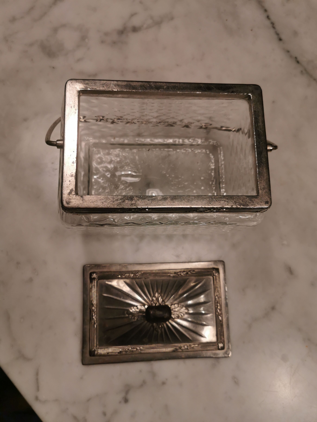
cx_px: 158
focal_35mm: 27
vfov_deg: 65.3
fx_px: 330
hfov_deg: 51.4
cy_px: 211
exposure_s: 1/144
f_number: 1.6
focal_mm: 5.56
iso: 50
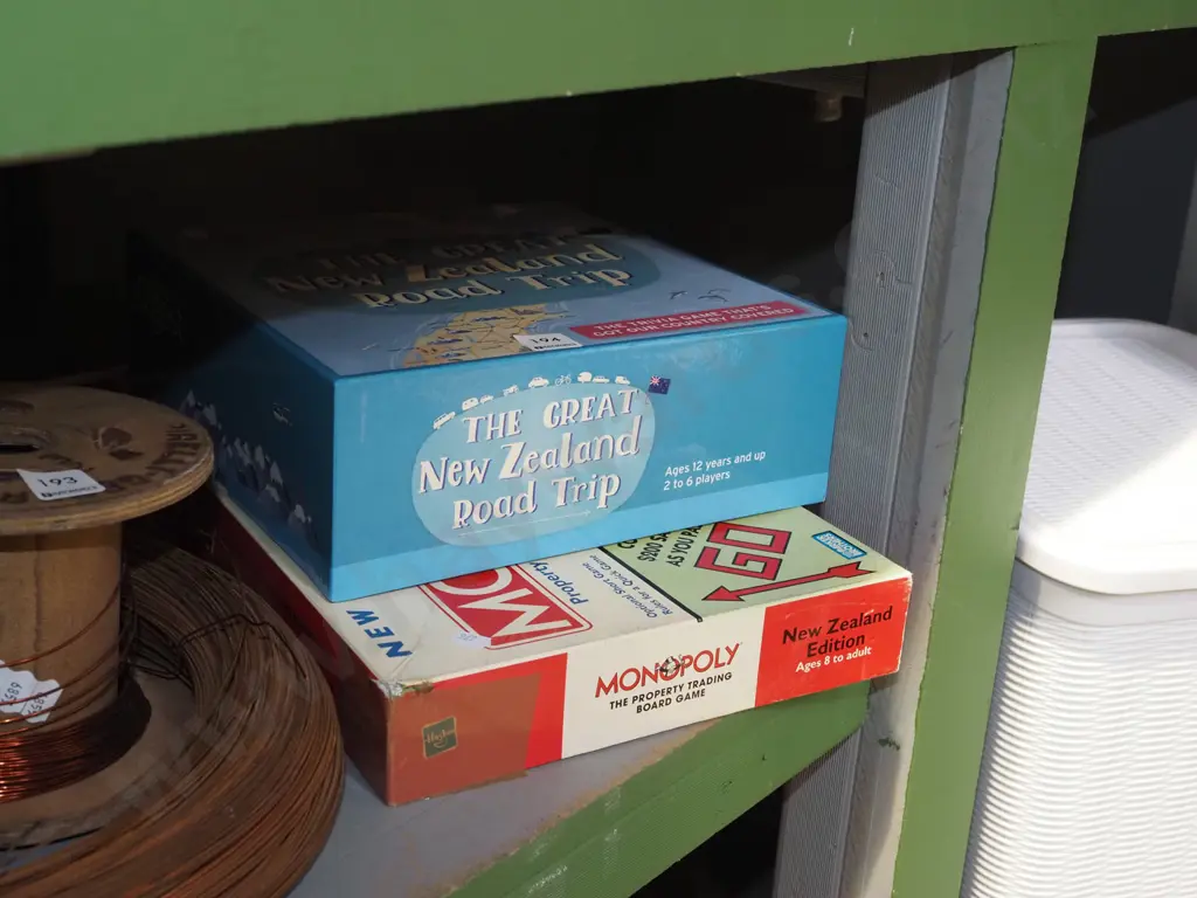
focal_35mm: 46
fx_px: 1591
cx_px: 598
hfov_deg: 41.2
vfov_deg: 31.5
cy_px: 449
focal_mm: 23
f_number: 5.6
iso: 2500
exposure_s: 1/60
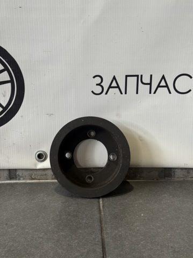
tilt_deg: -15.7
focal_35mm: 48
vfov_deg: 39.7
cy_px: 129
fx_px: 357
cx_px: 96
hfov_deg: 30.2
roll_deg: -0.1
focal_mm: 6.76
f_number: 1.78
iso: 80
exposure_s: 1/100
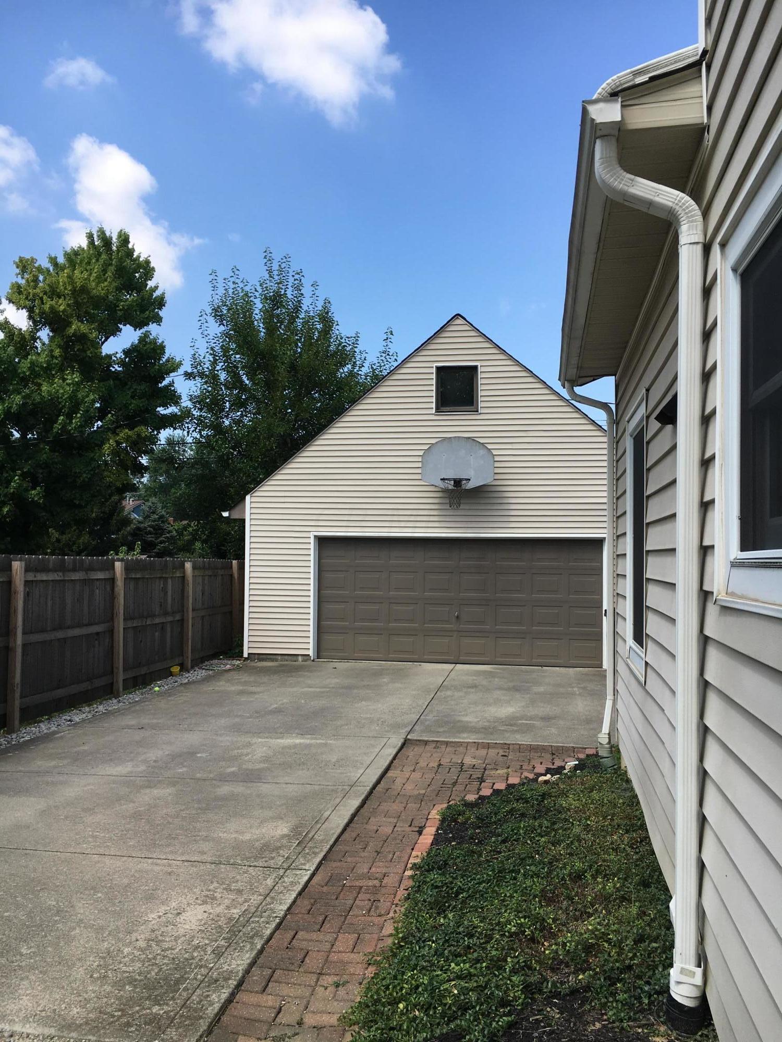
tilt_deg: +2.8
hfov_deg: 48.2
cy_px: 521
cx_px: 391
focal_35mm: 29
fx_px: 874
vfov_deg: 61.7
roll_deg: -1.2
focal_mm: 4.15
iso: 25
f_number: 2.2
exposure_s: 1/1040
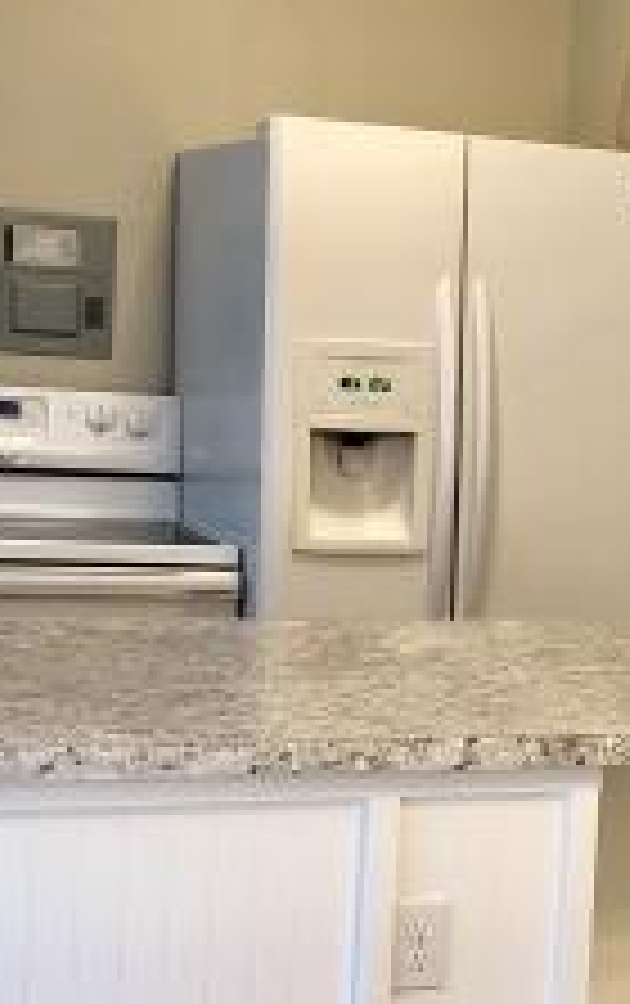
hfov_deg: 14.7
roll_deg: -4.2
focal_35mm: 85
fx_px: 2328
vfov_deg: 24.2
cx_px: 832
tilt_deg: -8.5
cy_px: 657
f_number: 1.8
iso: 32
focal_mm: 4
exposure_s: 1/24
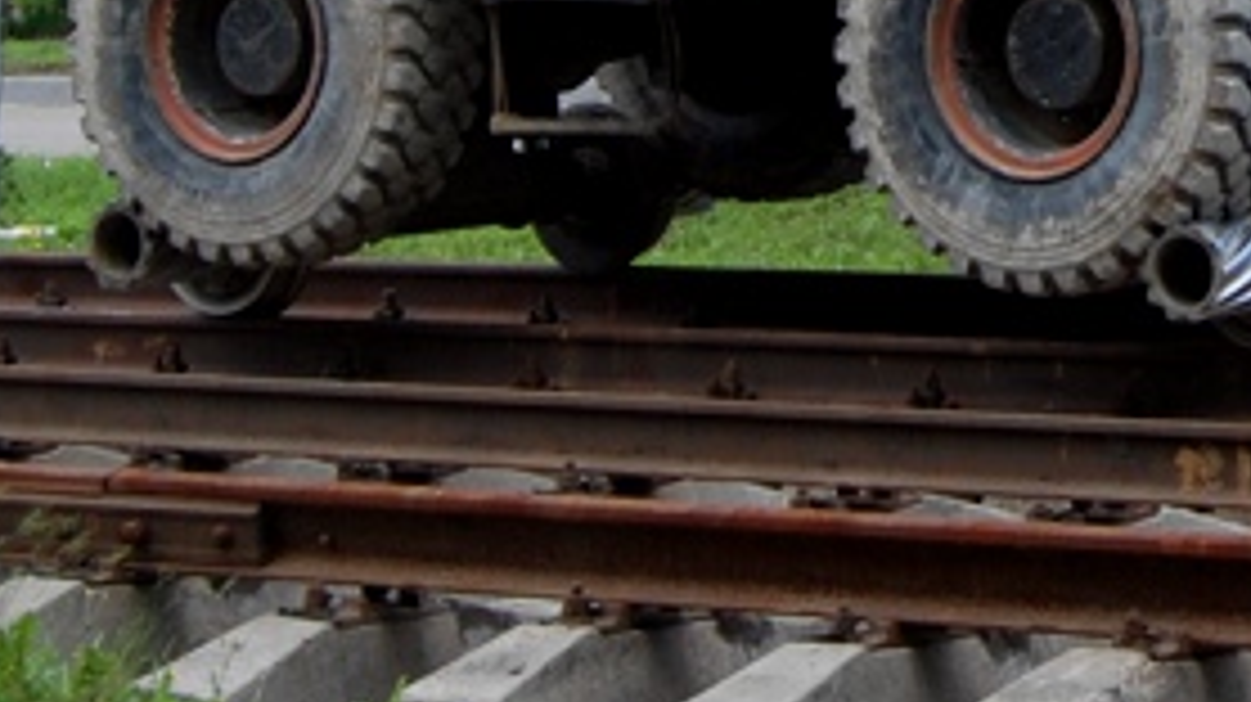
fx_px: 4940
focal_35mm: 149
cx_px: 1584
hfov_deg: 13.9
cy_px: -932
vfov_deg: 7.6
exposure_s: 1/125
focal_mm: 22
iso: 100
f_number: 5.6
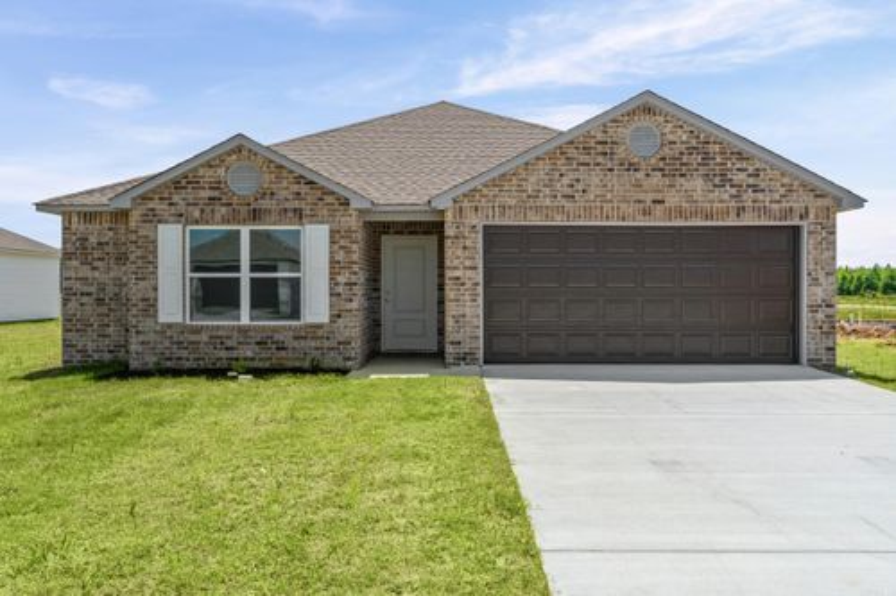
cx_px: 448
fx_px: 672
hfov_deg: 67.4
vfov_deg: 47.9
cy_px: 298
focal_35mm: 27
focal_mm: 18
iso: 250
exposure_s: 1/160
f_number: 9
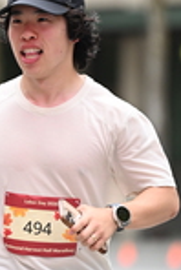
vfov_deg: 2.8
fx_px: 5597
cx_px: -78
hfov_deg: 1.9
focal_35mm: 744
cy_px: 140
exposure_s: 1/1600
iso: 640
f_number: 2.8
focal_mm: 200
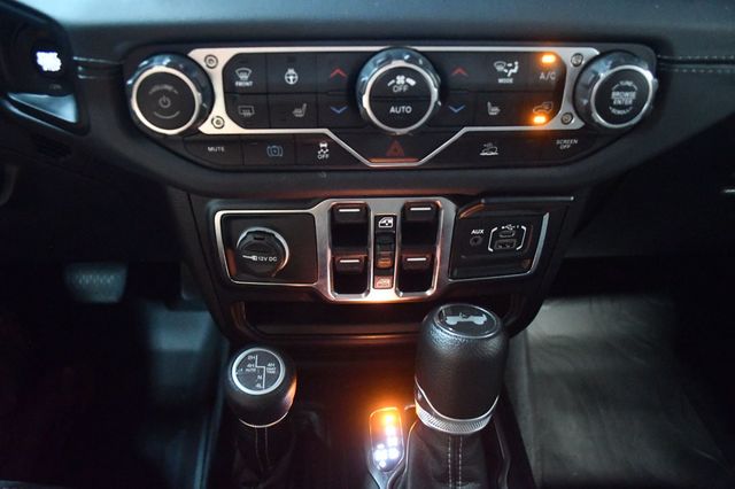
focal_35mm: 27
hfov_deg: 67.4
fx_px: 551
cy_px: 244
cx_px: 368
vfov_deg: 47.9
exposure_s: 1/20
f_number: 3.5
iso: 12800
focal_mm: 18
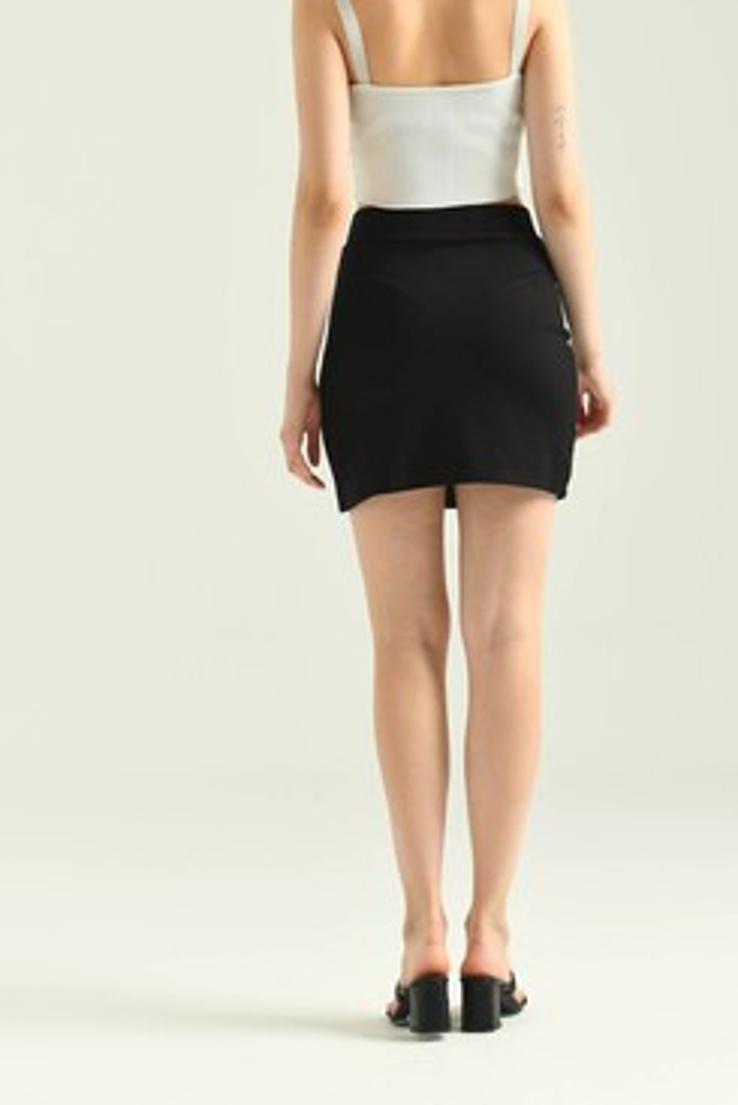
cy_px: 385
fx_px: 3164
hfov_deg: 13.3
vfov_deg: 19.8
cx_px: 422
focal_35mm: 103
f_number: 5.6
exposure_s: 1/160
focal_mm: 70
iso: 125
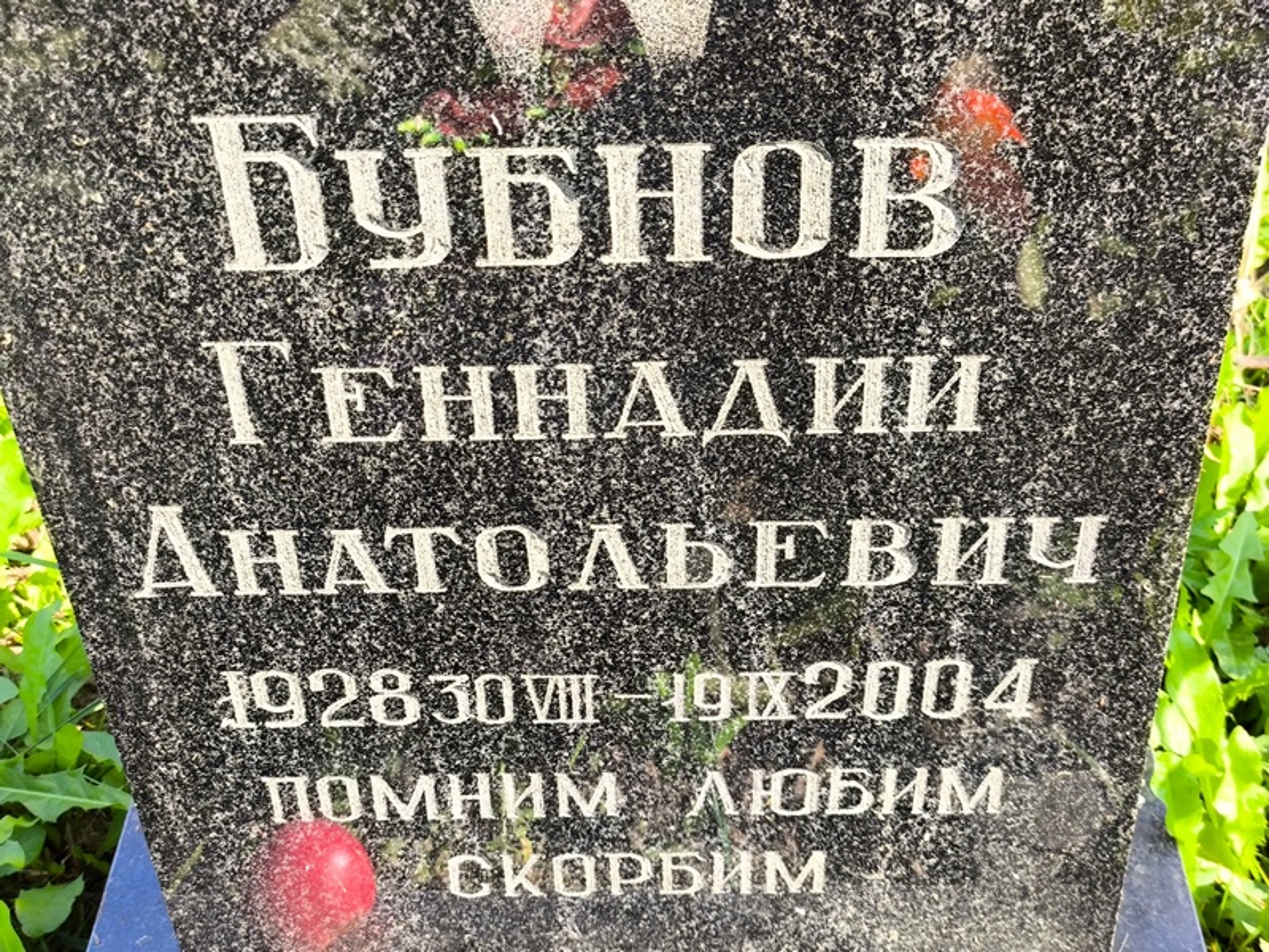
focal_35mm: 50
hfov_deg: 38.2
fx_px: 1834
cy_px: 476
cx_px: 634
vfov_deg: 29.1
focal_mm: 4.71
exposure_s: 1/180
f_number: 1.7
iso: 50
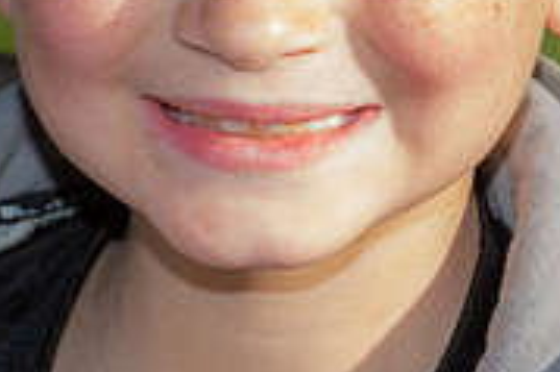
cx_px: 316
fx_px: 10086
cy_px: 156
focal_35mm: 649
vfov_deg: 2.1
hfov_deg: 3.2
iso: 50
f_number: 8
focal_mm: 200
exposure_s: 1/125
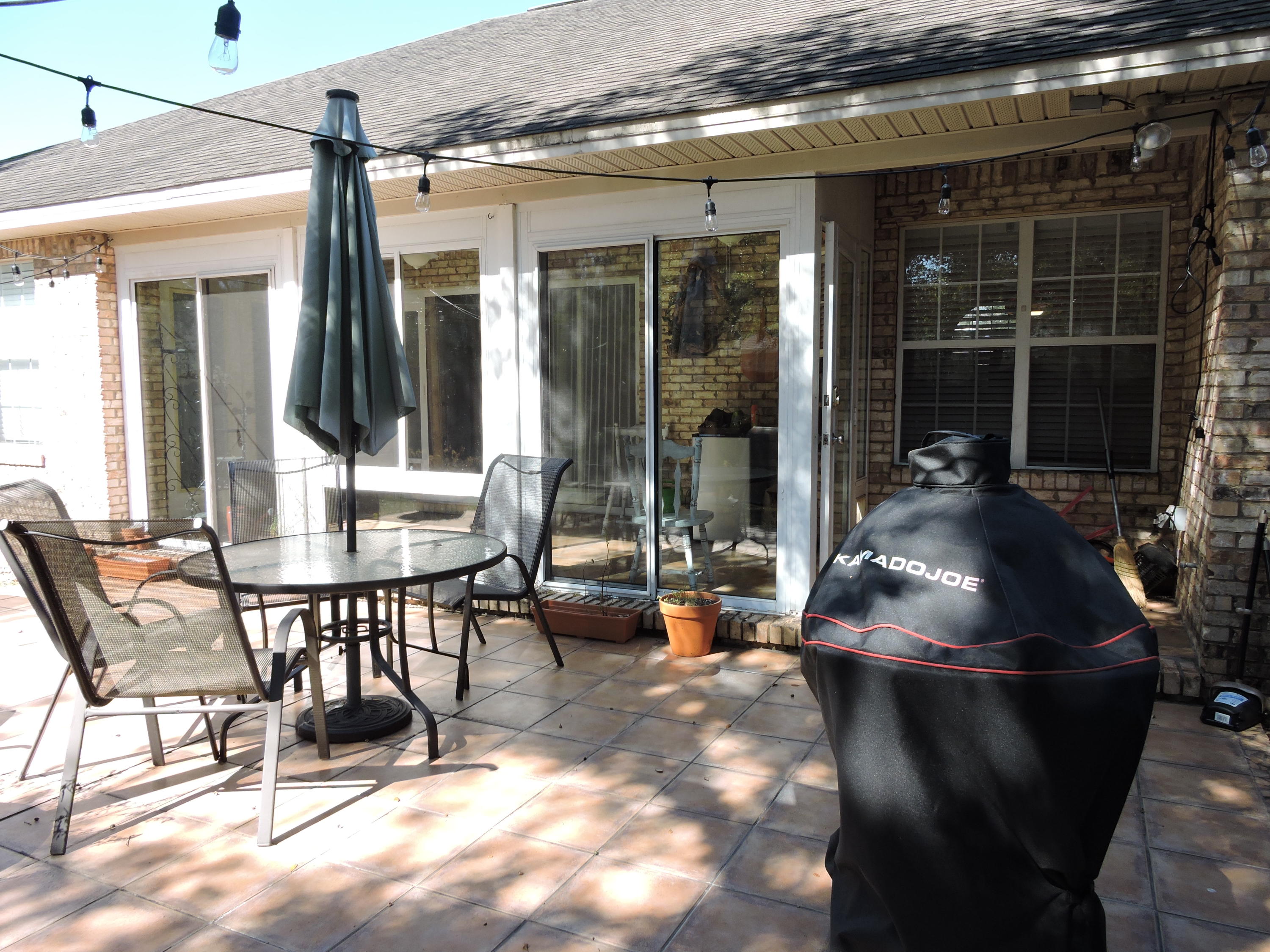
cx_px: 635
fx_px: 881
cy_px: 476
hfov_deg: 71.6
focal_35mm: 24
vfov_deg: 56.8
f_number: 3.3
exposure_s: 1/200
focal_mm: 4.3
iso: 100
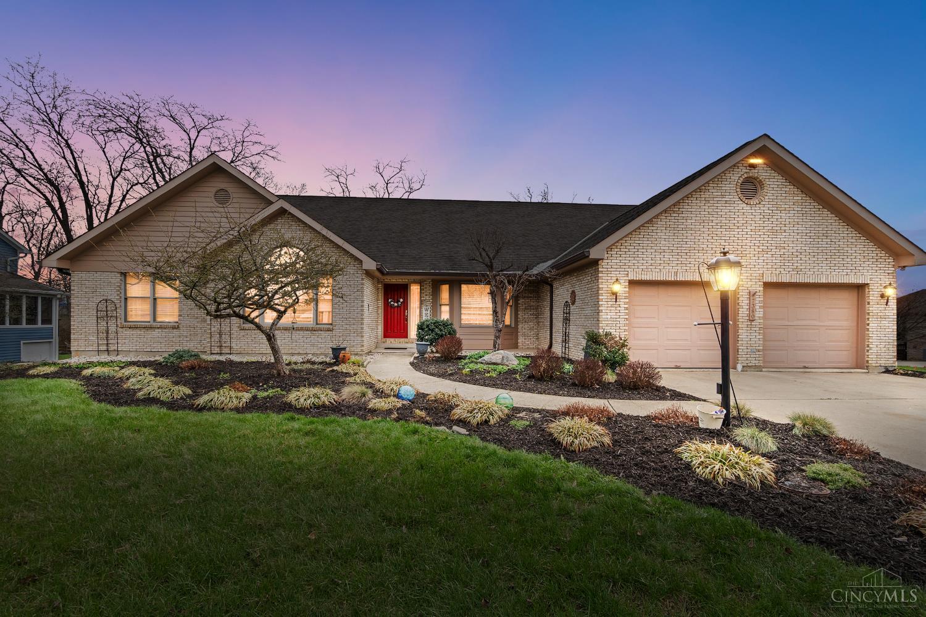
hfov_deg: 100.4
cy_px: 308
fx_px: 386
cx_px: 463
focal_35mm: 15
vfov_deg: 77.3
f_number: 8
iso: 400
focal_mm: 10
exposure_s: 1/125
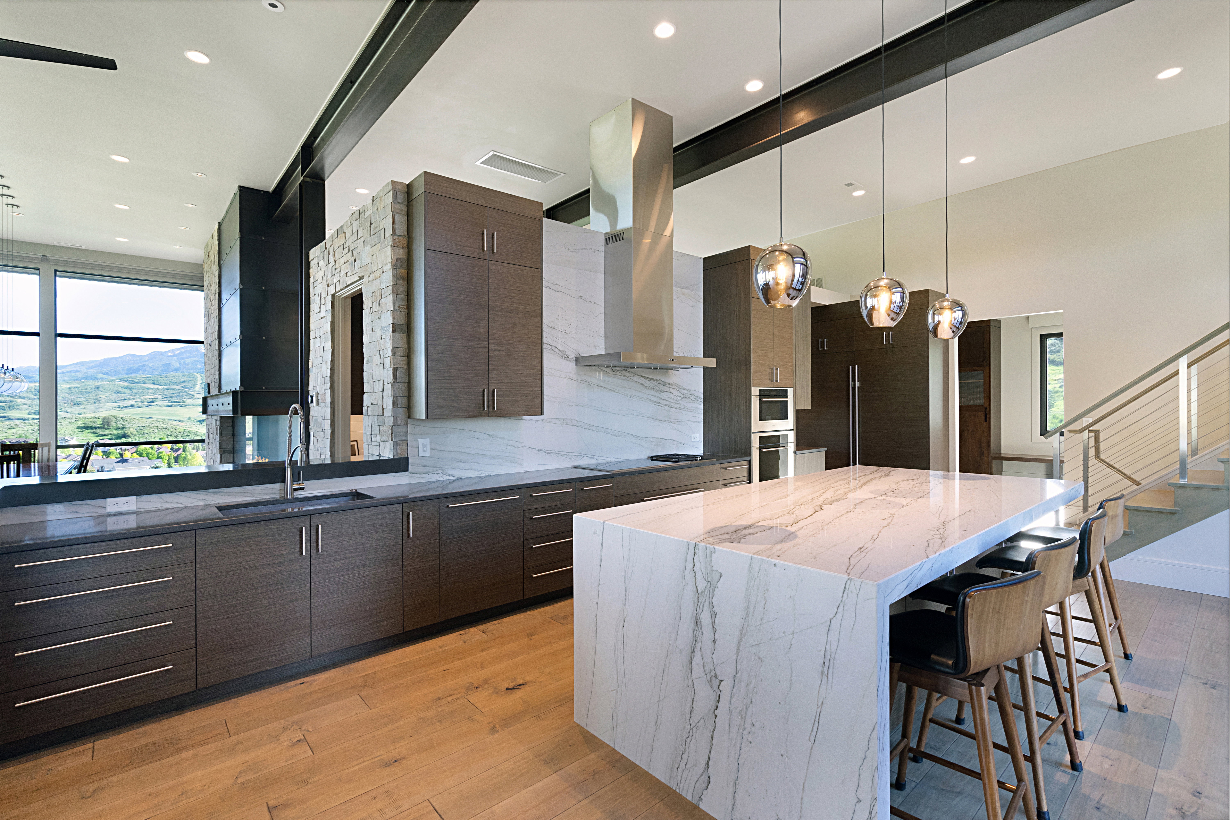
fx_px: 547
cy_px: 410
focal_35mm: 16
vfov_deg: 73.8
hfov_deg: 96.7
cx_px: 615
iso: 1250
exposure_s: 1/20
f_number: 9
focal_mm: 16
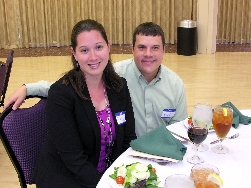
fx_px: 283
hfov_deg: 47.9
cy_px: 87
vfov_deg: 36.8
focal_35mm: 39
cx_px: 130
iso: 52
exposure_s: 1/4.1
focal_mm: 8.9
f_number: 4
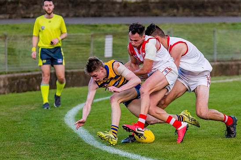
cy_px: 81
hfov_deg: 6.5
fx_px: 2135
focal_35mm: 319
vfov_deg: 4.3
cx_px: 176
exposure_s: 1/1600
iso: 1250
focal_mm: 170
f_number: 4
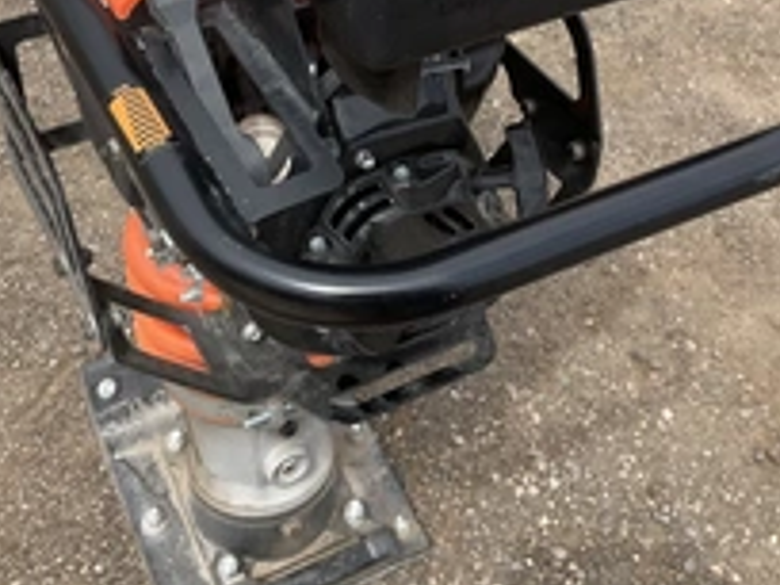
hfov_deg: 33.8
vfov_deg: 24.7
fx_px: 1284
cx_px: 417
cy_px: 27
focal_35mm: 57
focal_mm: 3
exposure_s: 1/1144
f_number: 1.8
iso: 25
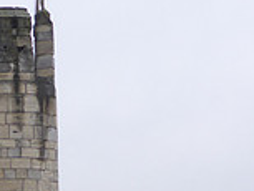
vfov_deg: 8.4
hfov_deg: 10.7
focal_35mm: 174
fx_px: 1278
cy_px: 258
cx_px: -198
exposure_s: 1/60
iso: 100
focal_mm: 7.9
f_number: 4.1
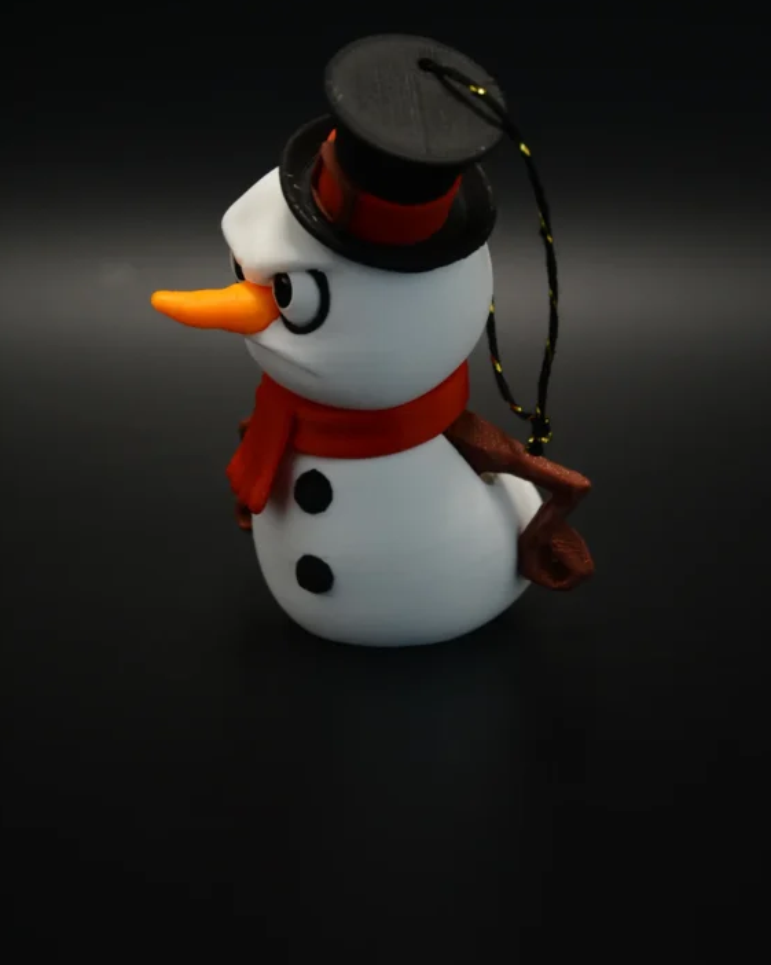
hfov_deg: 13.0
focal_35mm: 119
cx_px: 404
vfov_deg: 16.1
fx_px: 3396
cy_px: 367
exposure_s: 1/60
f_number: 5.3
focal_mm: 66
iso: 560
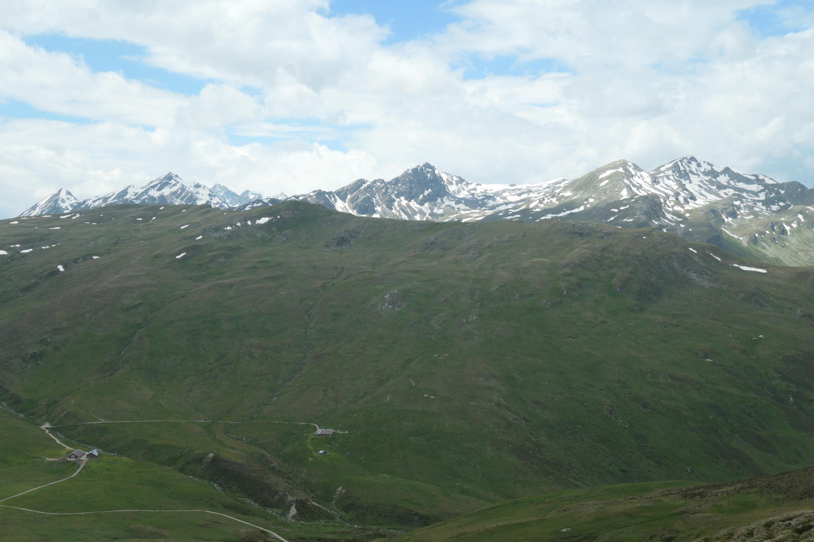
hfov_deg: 41.9
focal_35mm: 47
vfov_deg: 28.6
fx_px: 1063
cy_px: 271
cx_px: 407
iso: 200
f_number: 5.6
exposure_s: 1/800
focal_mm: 17.1
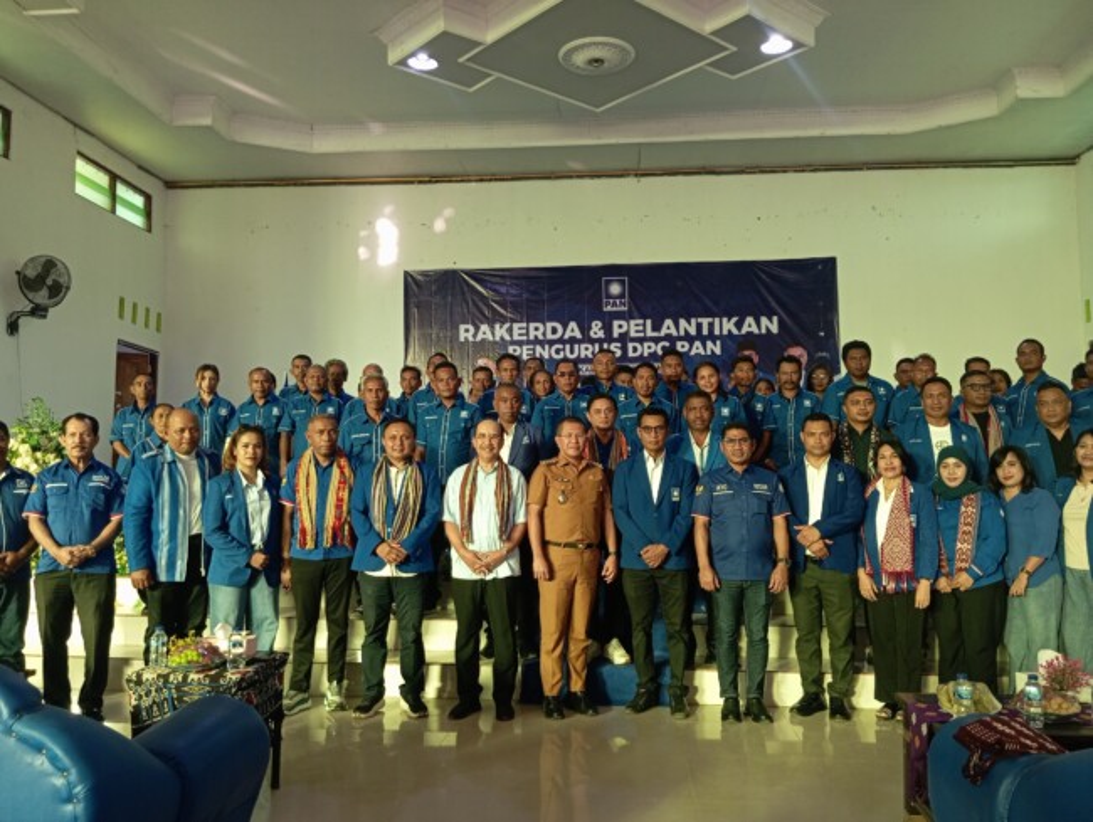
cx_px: 546
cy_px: 411
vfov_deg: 49.8
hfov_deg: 63.4
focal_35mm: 28
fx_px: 885
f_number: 1.8
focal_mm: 4.22
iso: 302
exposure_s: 1/33.3
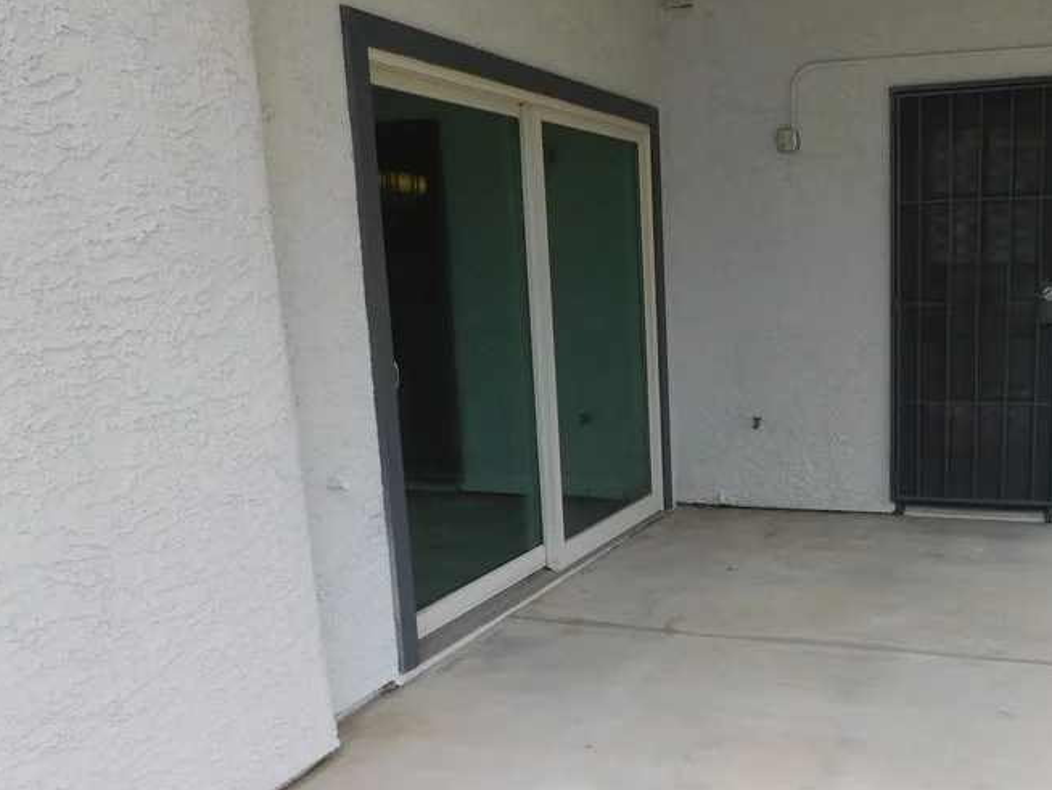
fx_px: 1094
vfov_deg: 39.2
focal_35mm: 36
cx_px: 713
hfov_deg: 50.3
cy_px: 536
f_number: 3
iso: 125
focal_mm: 4
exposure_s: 1/640
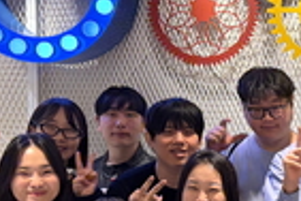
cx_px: 512
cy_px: 221
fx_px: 928
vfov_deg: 12.1
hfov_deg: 16.1
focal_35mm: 111
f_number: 1.6
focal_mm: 5.96
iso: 160
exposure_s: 1/120
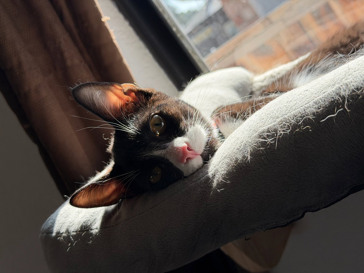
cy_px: 136
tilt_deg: -7.7
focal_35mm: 48
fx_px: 505
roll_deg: +35.8
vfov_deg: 30.3
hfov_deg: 39.7
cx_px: 182
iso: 64
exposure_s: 1/762
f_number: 1.78
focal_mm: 6.76
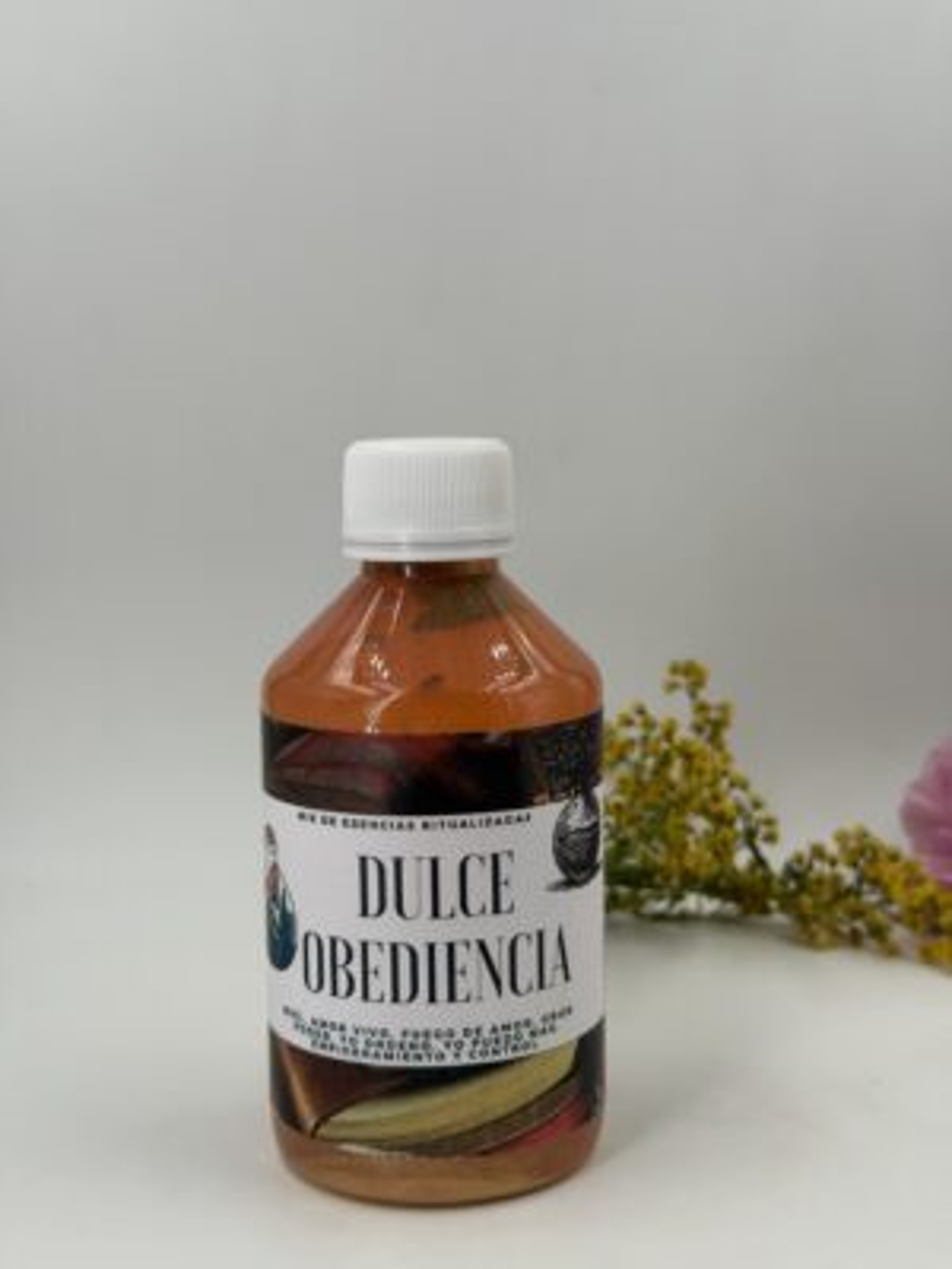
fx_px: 1760
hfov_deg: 30.3
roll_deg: -0.9
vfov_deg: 39.7
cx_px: 476
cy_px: 634
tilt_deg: -6.2
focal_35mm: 48
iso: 64
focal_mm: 6.76
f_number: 1.78
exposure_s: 1/2033
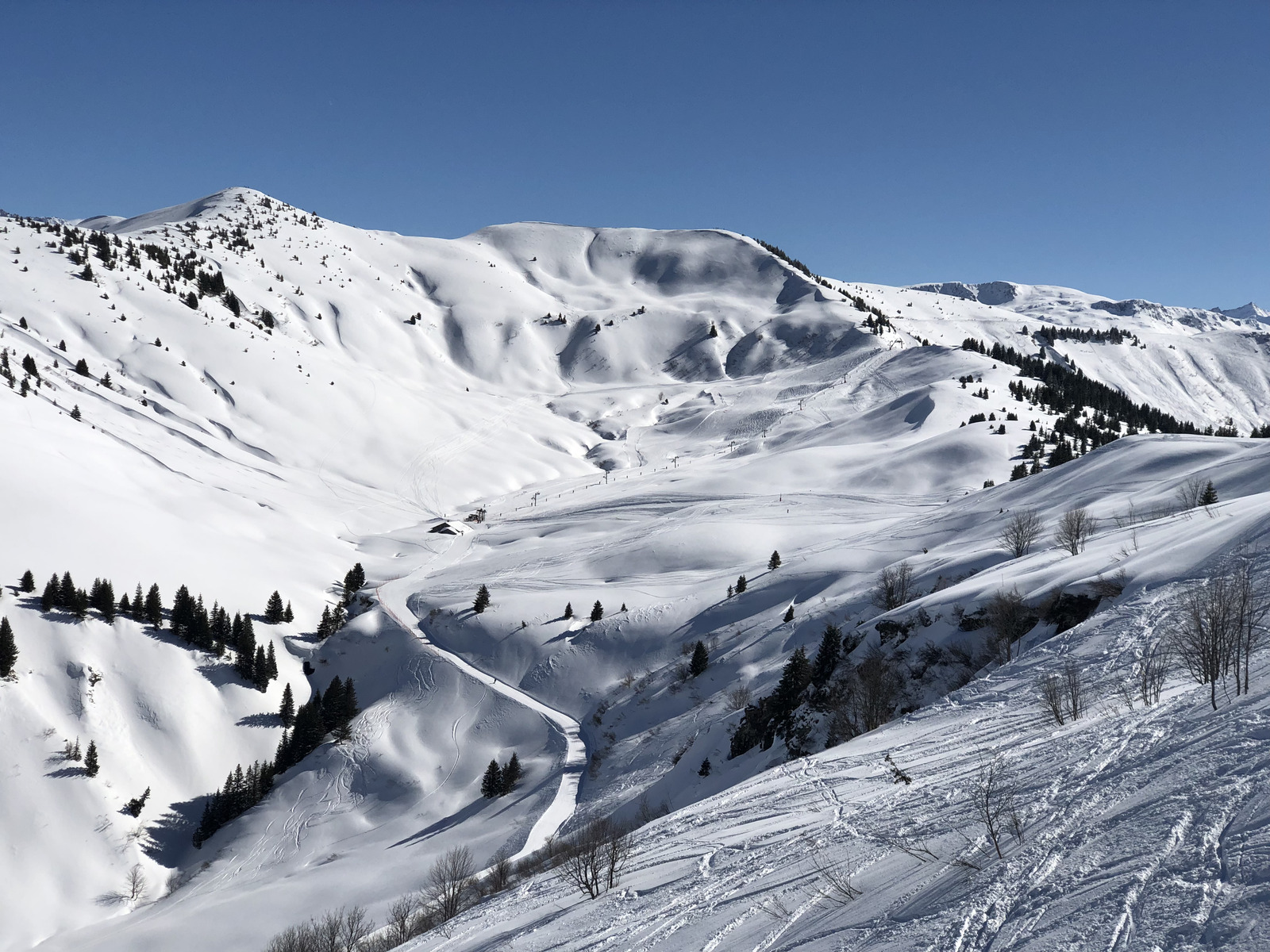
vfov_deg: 28.0
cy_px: 476
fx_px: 1908
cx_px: 635
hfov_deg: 36.8
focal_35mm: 52
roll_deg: -3.3
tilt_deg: -4.0
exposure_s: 1/5405
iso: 16
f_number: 2.4
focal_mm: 6
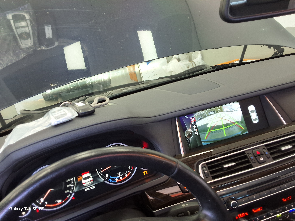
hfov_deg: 63.4
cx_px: 148
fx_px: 239
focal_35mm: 28
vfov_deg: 49.7
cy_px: 110
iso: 80
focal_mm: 2.91
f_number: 1.9
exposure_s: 1/40
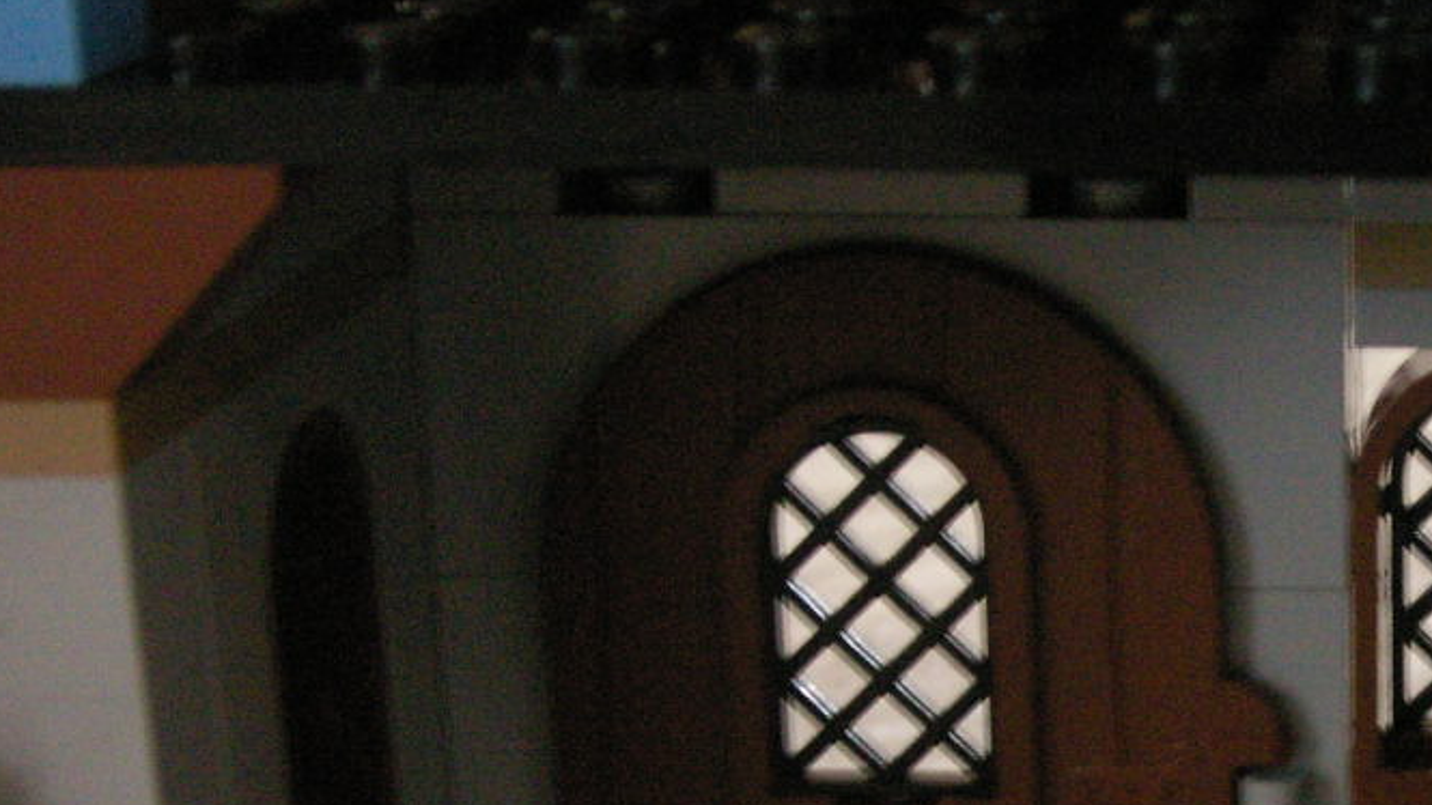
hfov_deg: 21.2
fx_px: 3683
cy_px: 663
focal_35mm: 97
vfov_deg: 12.4
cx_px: 1471
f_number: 3.5
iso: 160
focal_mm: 7.7
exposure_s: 1
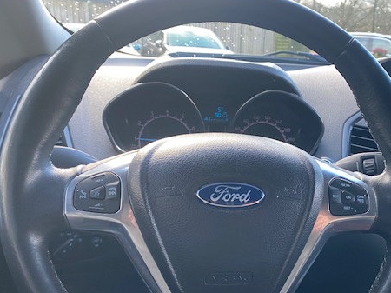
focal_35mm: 37
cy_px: 202
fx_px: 418
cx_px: 262
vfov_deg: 38.1
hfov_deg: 49.2
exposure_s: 1/97
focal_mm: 4.25
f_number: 1.8
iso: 125
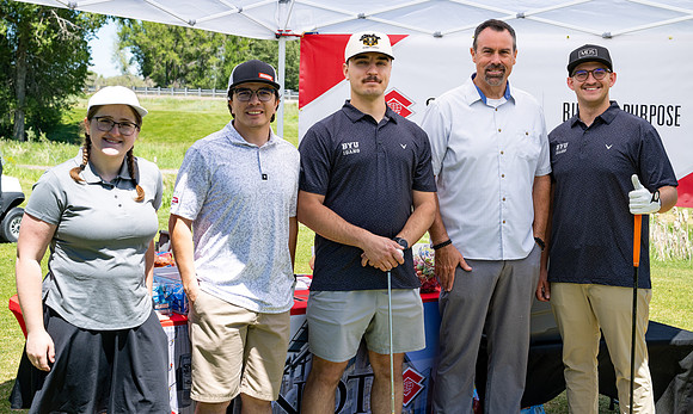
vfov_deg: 21.9
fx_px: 1073
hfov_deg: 35.8
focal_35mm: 57
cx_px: 351
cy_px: 180
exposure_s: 1/640
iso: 250
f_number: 7.1
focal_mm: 55
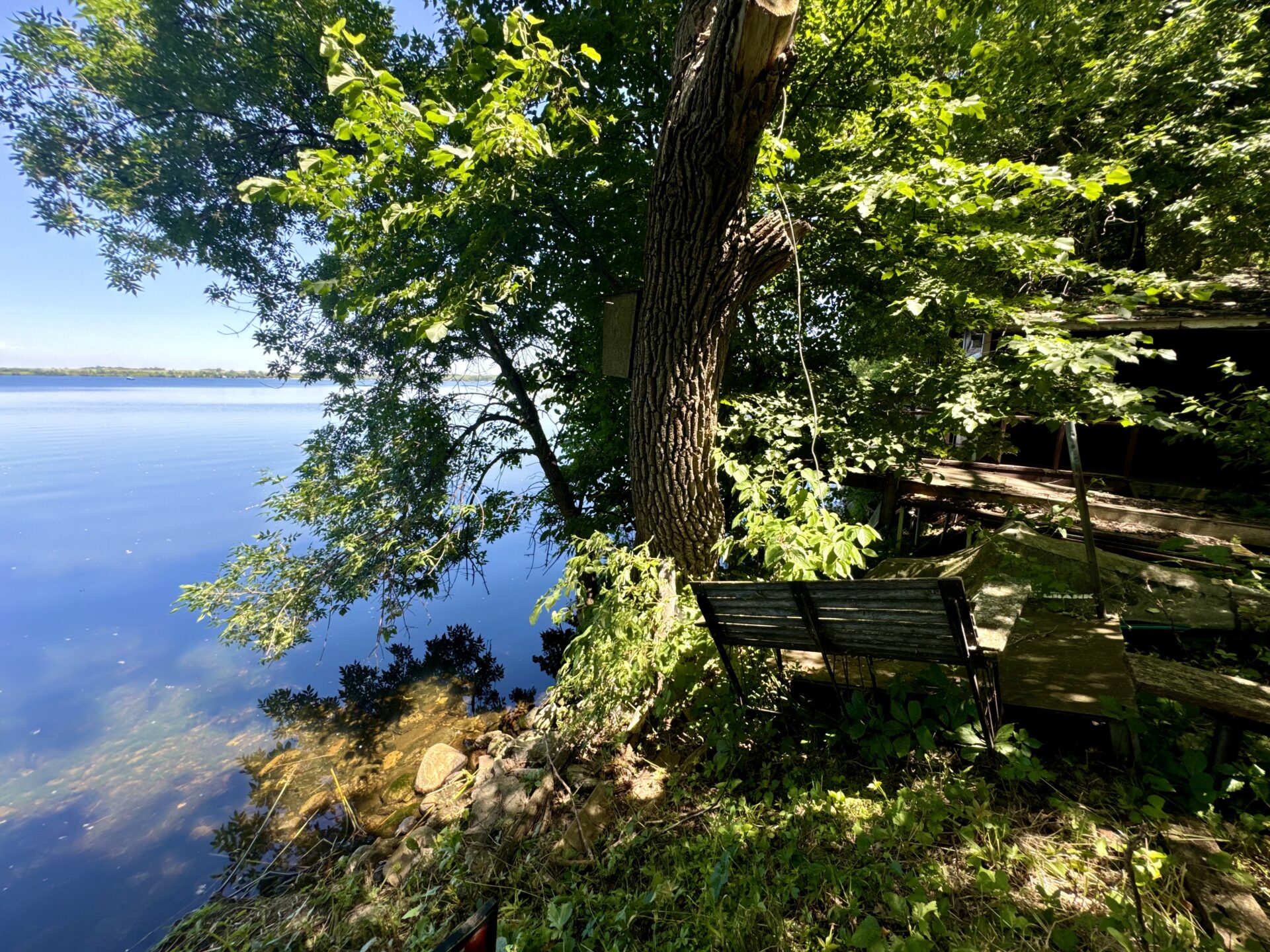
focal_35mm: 14
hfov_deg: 102.1
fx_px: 514
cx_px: 635
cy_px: 476
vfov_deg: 85.7
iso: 40
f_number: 2.2
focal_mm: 2.22
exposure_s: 1/205
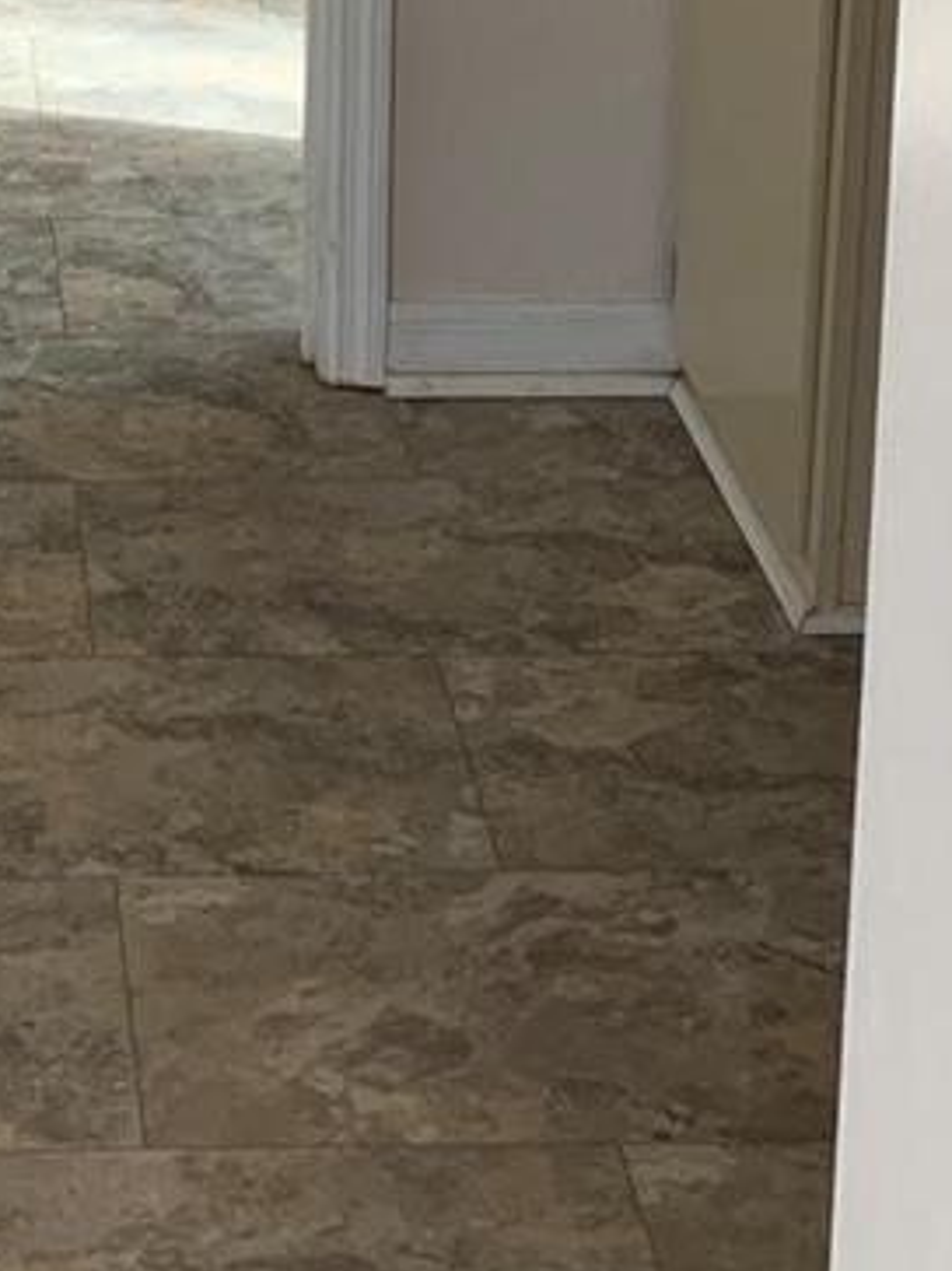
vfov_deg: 21.3
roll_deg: +1.2
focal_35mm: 86
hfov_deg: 16.6
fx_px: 3155
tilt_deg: -12.4
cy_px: -207
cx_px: -126
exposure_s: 1/60
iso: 125
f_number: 1.8
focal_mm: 4.25
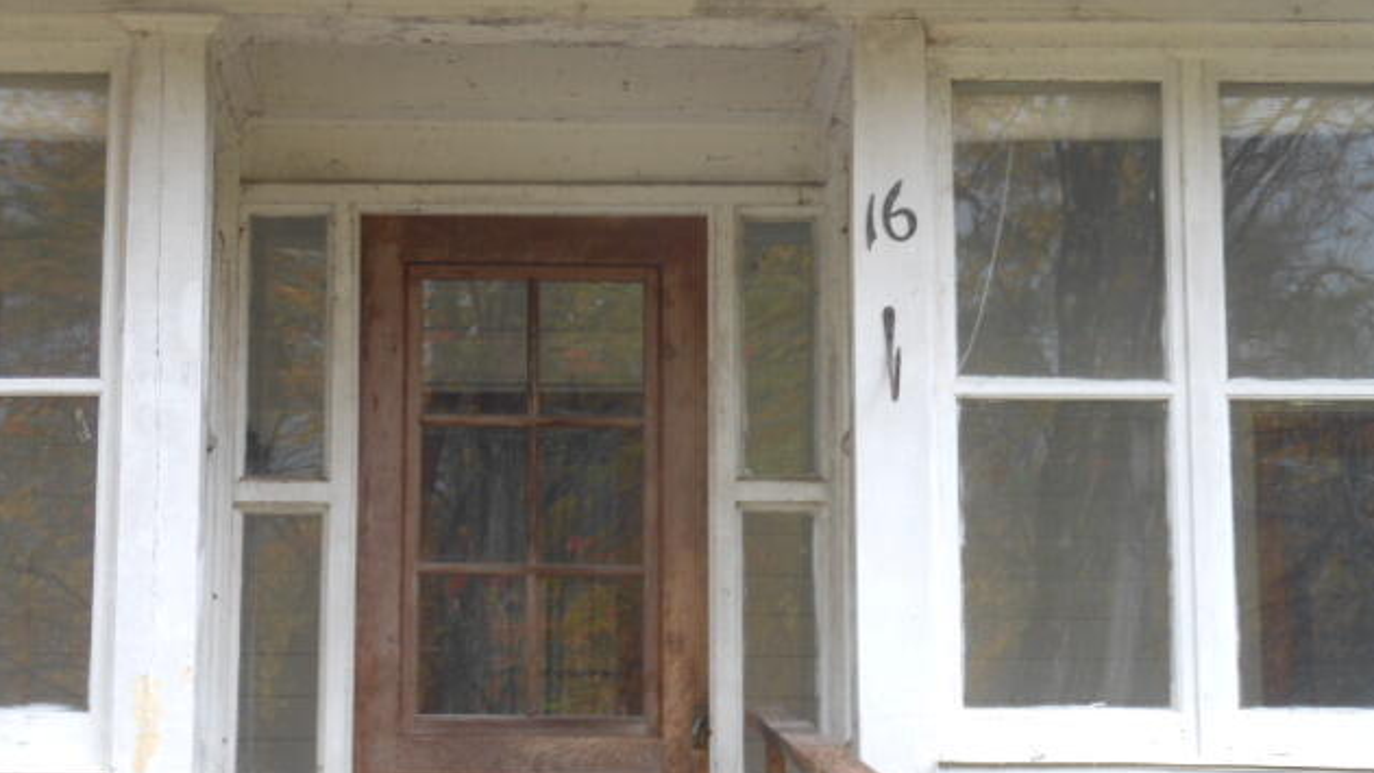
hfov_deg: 25.3
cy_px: 449
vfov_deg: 14.4
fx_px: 3061
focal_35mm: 84
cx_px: 692
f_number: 4.4
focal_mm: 13.6
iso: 125
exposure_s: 1/30
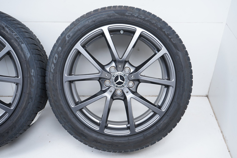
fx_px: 276
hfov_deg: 46.4
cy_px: 79
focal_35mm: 42
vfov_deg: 31.8
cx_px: 118
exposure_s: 1/125
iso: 250
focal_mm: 42
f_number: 7.1
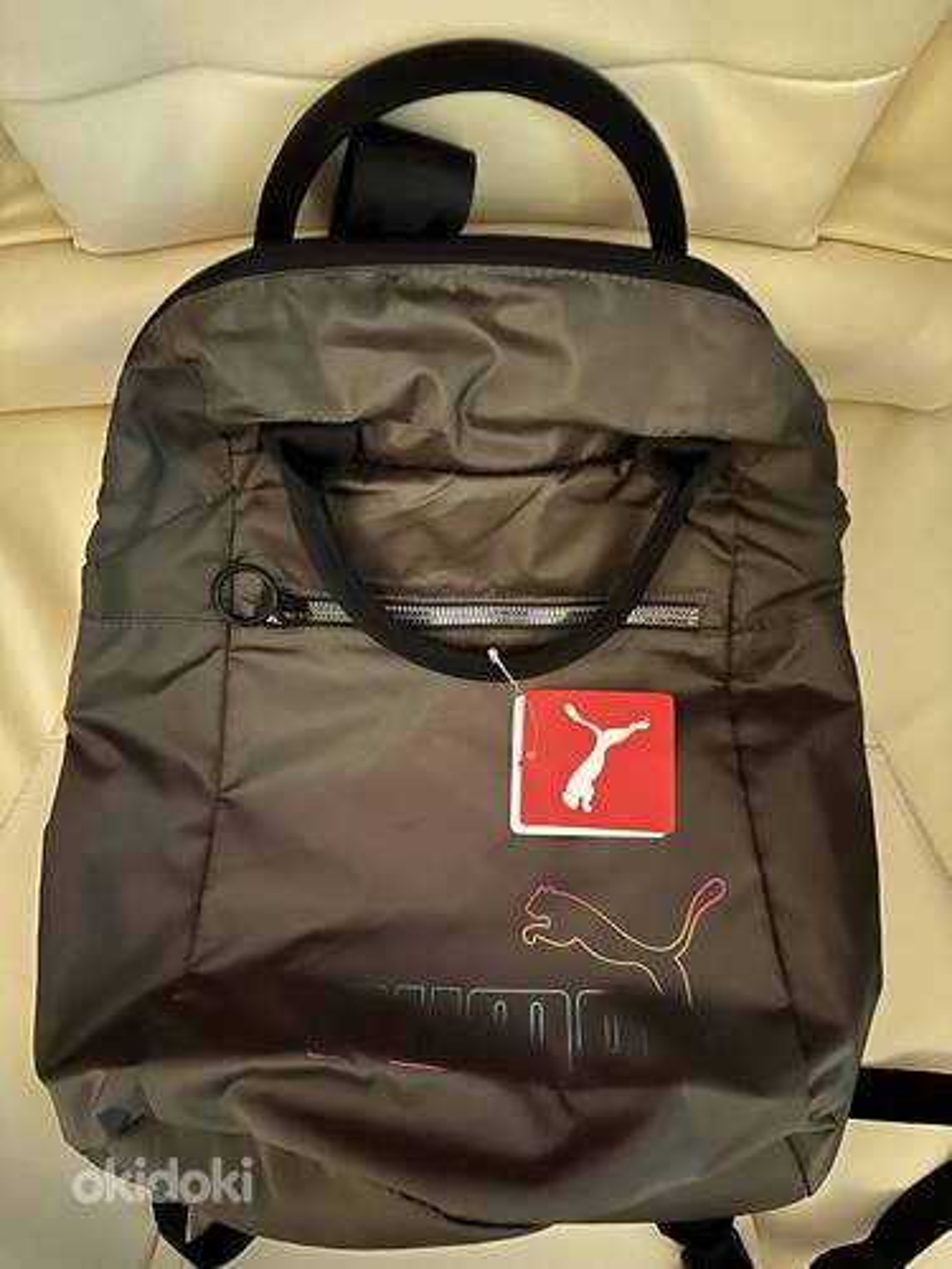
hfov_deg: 56.8
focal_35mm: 24
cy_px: 634
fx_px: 880
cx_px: 476
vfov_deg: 71.6
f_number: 1.78
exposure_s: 1/9
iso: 1250
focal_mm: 6.86
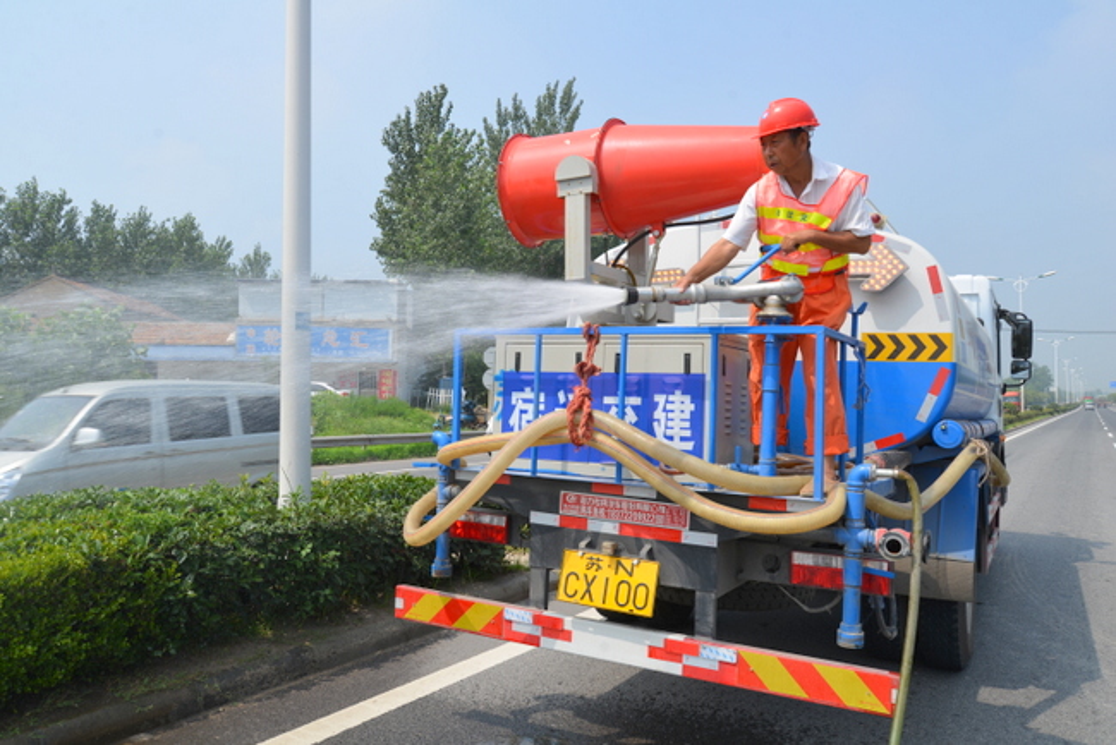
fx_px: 899
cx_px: 558
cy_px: 372
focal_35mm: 29
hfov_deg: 63.6
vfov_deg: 45.0
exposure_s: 1/250
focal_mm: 29
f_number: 8
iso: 100
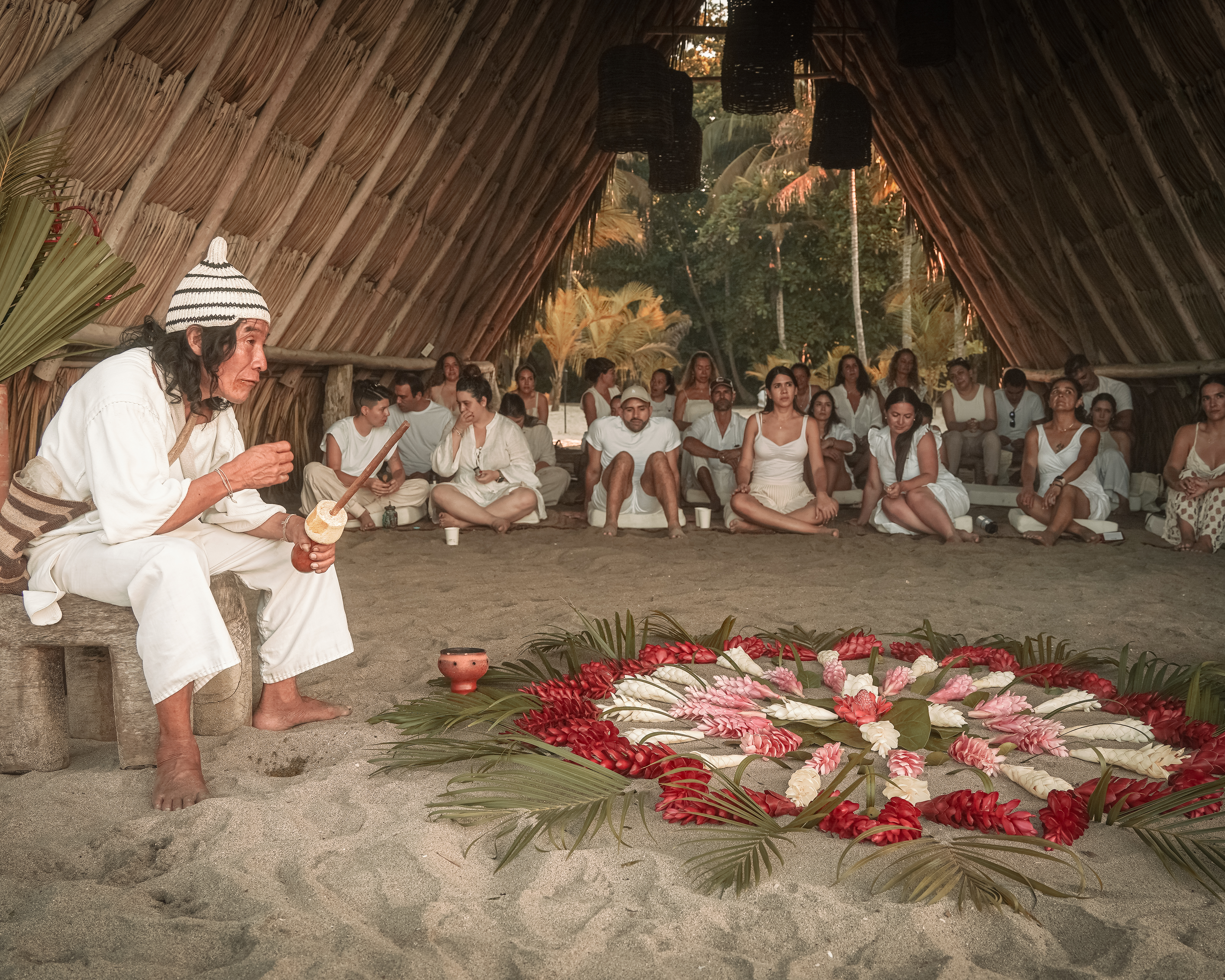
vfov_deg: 45.8
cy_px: 489
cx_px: 610
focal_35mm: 32
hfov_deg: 55.7
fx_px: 1160
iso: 200
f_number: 5.6
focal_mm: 28
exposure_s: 1/160
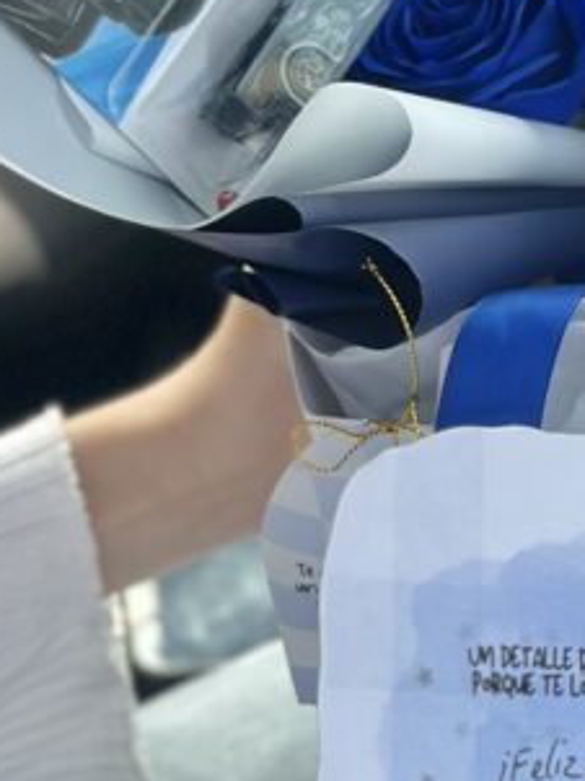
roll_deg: -1.2
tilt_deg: -35.3
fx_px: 3678
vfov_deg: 12.1
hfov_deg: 9.0
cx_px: 647
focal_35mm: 163
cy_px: 88
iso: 80
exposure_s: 1/1639
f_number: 1.78
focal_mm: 6.86
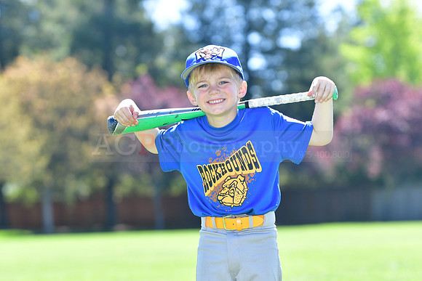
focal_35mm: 180
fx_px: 2110
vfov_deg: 7.6
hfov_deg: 11.4
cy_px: 140
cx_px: 211
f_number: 4.5
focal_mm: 120
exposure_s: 1/1000
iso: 400
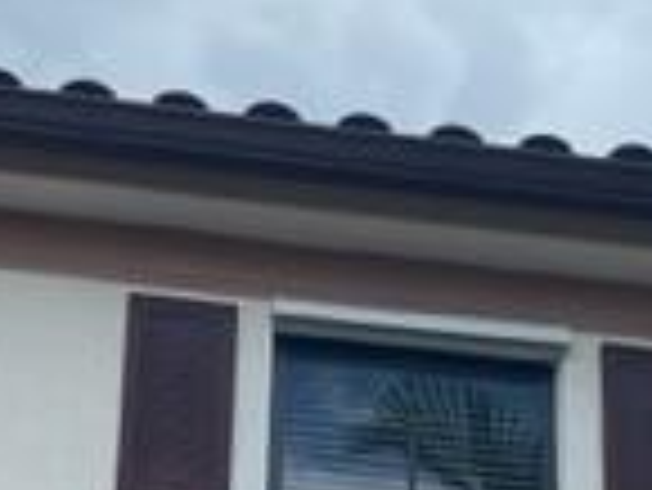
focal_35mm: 115
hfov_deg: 17.0
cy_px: 697
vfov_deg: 12.4
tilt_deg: +24.0
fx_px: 2168
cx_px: 189
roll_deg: -3.3
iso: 32
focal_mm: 5.1
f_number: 1.6
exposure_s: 1/2660
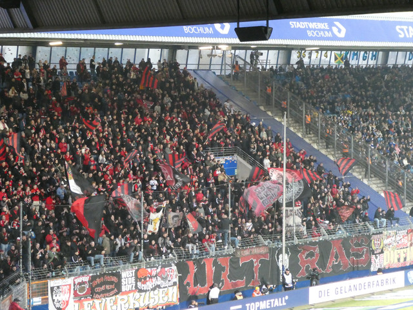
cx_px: 206
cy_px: 155
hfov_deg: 21.8
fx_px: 1074
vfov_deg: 16.4
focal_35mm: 90
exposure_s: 1/60
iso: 1600
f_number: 4.9
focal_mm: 16.1
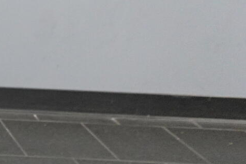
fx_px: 574
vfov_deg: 15.7
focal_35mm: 84
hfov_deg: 17.6
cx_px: -238
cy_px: 191
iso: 1000
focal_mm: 7.6
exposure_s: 1/80
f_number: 2
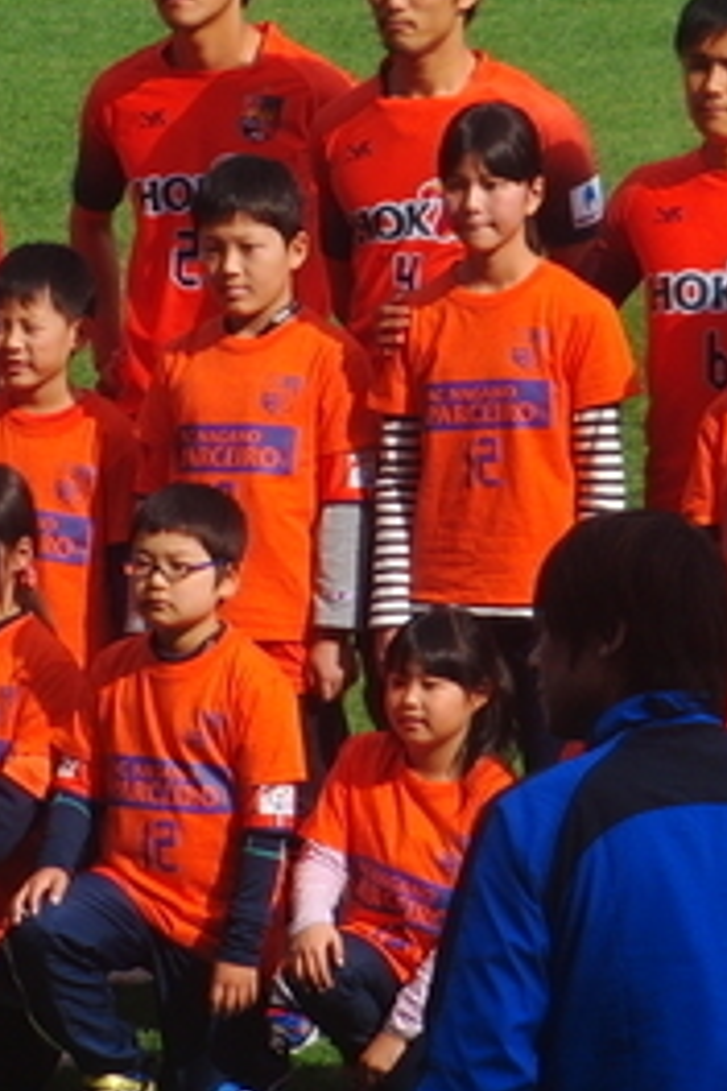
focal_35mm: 551
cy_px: 178
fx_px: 16689
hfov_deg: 2.5
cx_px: 169
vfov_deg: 3.7
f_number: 4.8
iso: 100
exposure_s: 1/400
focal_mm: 30.1
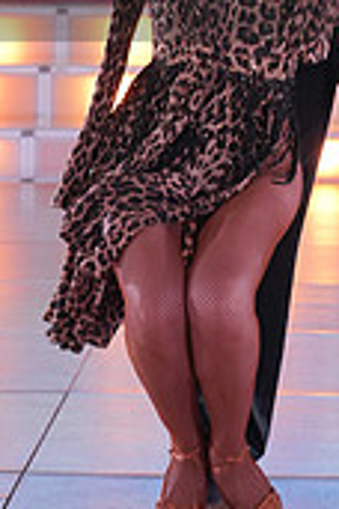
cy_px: -57
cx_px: 299
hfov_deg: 5.9
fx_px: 3263
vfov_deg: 8.8
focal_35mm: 231
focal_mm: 68
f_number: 4
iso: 1600
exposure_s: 1/400
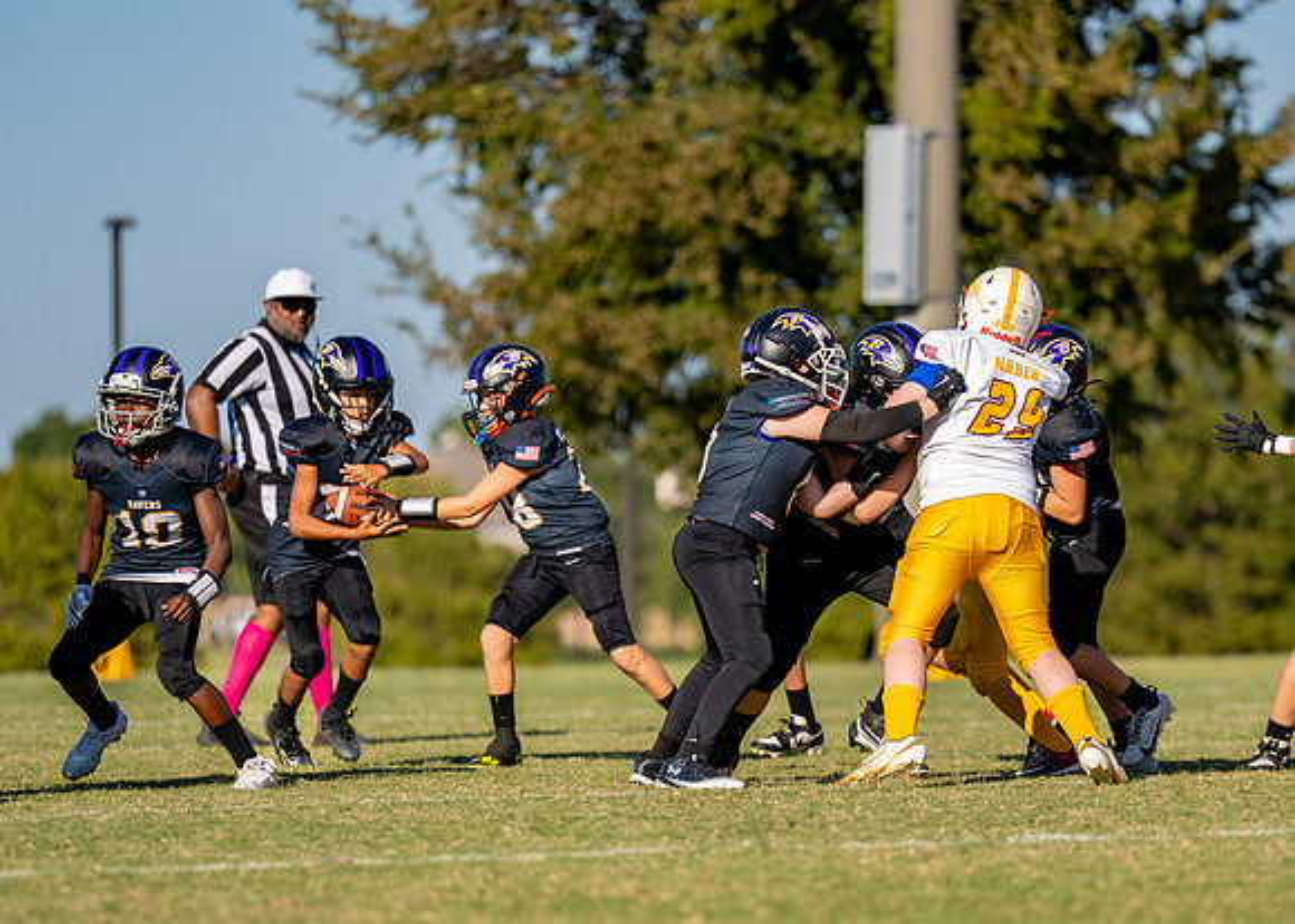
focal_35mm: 307
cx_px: 838
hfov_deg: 6.6
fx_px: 11271
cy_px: 581
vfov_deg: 4.7
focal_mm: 200
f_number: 2.8
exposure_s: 1/4000
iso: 160
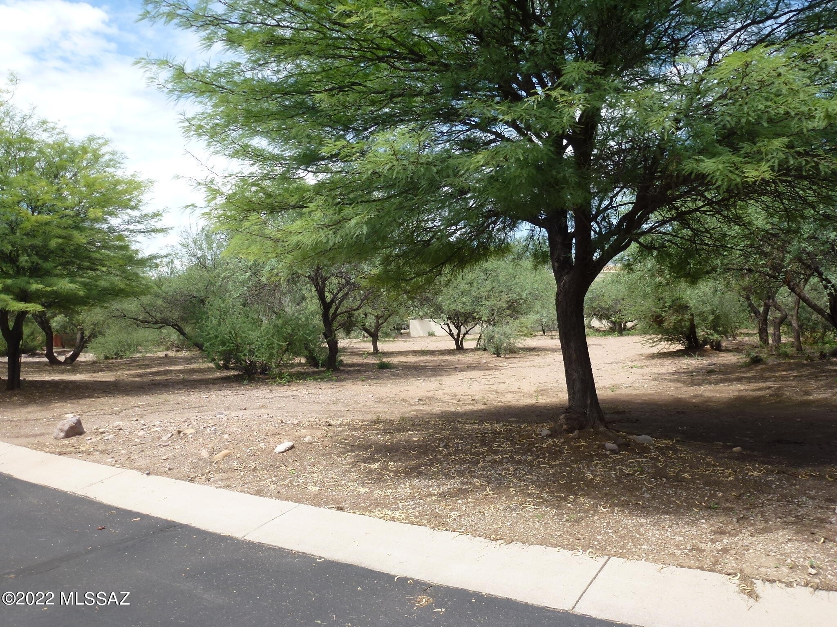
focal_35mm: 30
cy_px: 314
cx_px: 418
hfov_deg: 60.0
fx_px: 725
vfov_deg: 46.8
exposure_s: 1/640
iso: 100
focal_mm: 5.4
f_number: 3.5
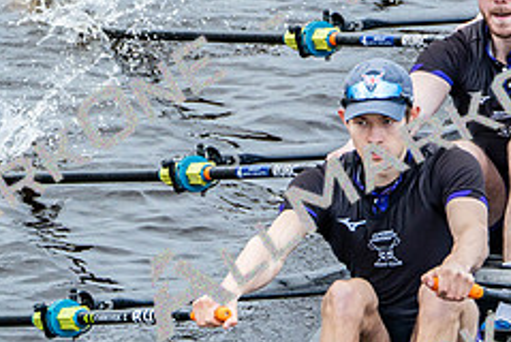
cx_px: 584
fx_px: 20664
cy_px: 12
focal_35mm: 1454
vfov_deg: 0.9
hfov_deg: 1.4
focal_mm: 600
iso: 2000
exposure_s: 1/1250
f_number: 6.3
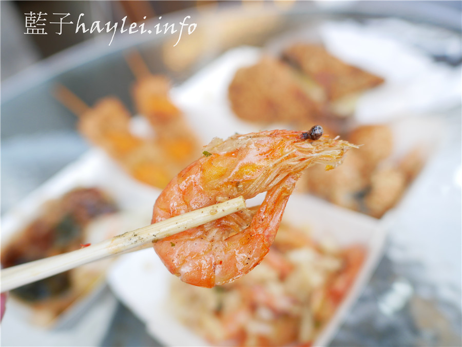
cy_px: 174
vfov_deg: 46.8
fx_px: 400
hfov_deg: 60.0
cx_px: 231
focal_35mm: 30
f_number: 2.2
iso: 200
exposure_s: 1/160
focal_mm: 15
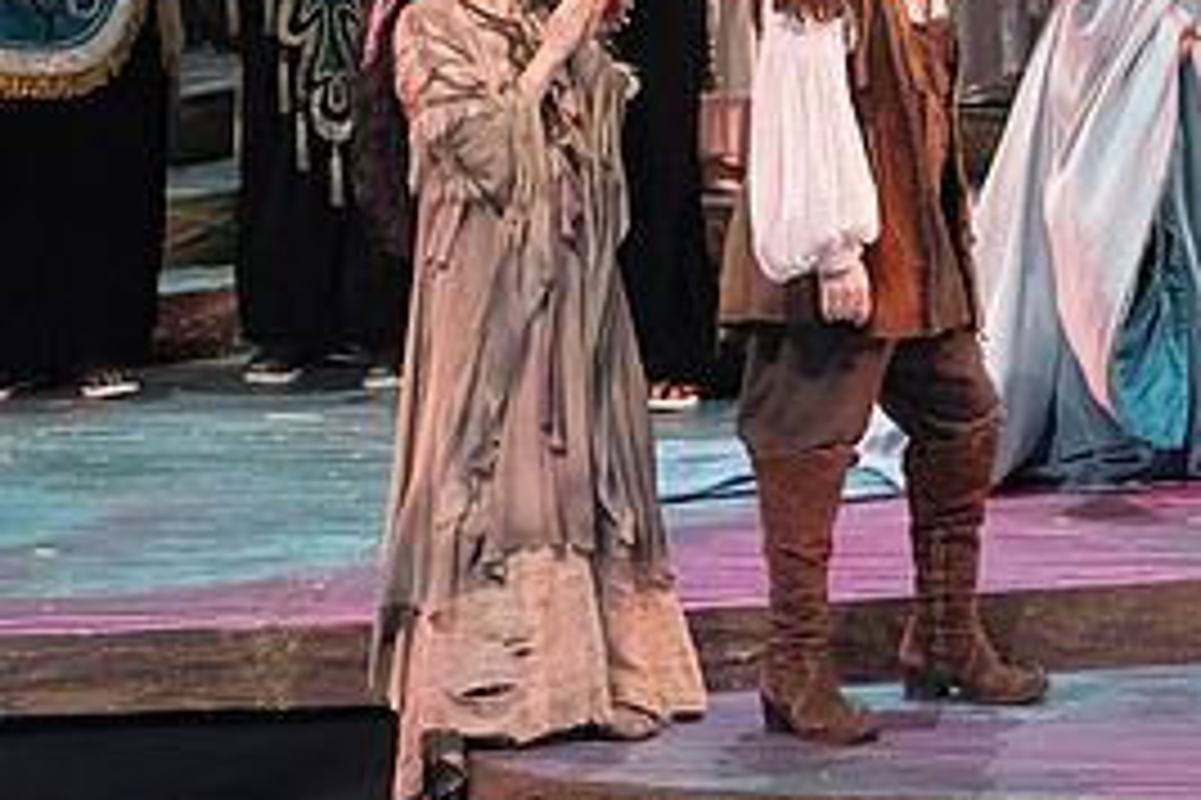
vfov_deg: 3.2
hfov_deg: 4.7
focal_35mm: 434
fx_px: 14478
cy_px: 11
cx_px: 801
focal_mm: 200
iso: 20000
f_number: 10
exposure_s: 1/1000
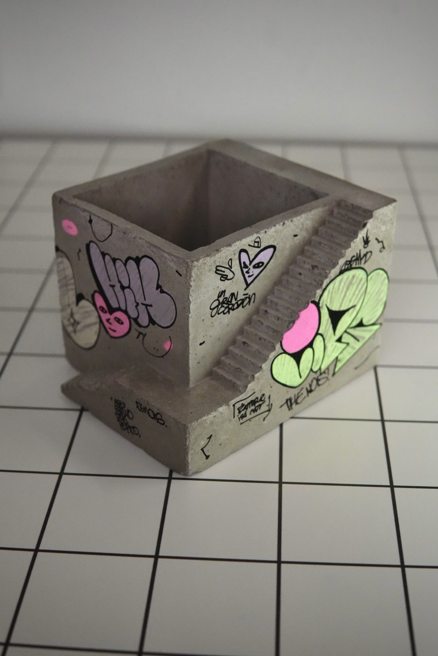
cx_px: 219
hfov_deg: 29.9
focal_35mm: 45
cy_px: 328
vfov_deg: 43.6
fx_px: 820
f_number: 3.5
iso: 5000
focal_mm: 30
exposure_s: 1/4000
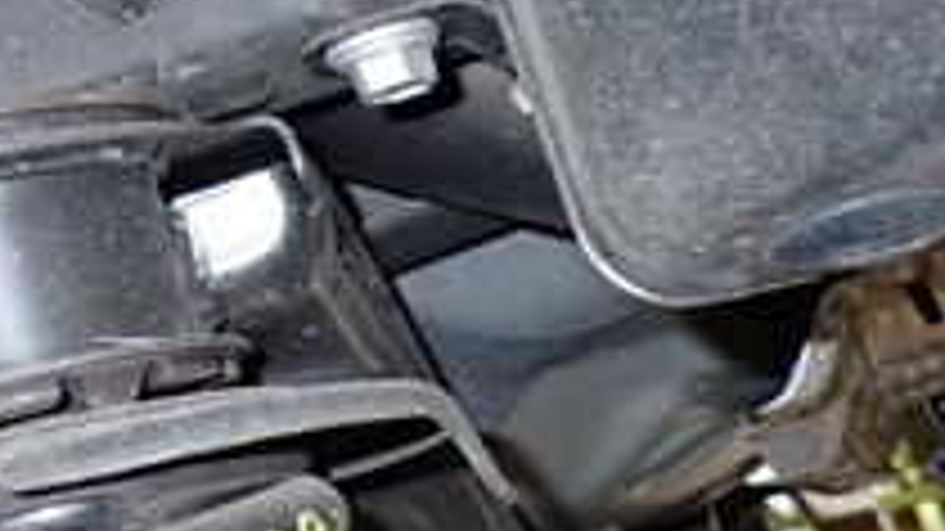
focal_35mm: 78
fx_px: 1954
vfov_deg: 14.4
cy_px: -284
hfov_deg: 23.3
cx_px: -364
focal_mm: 4.5
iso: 640
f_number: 5.6
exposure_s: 1/30
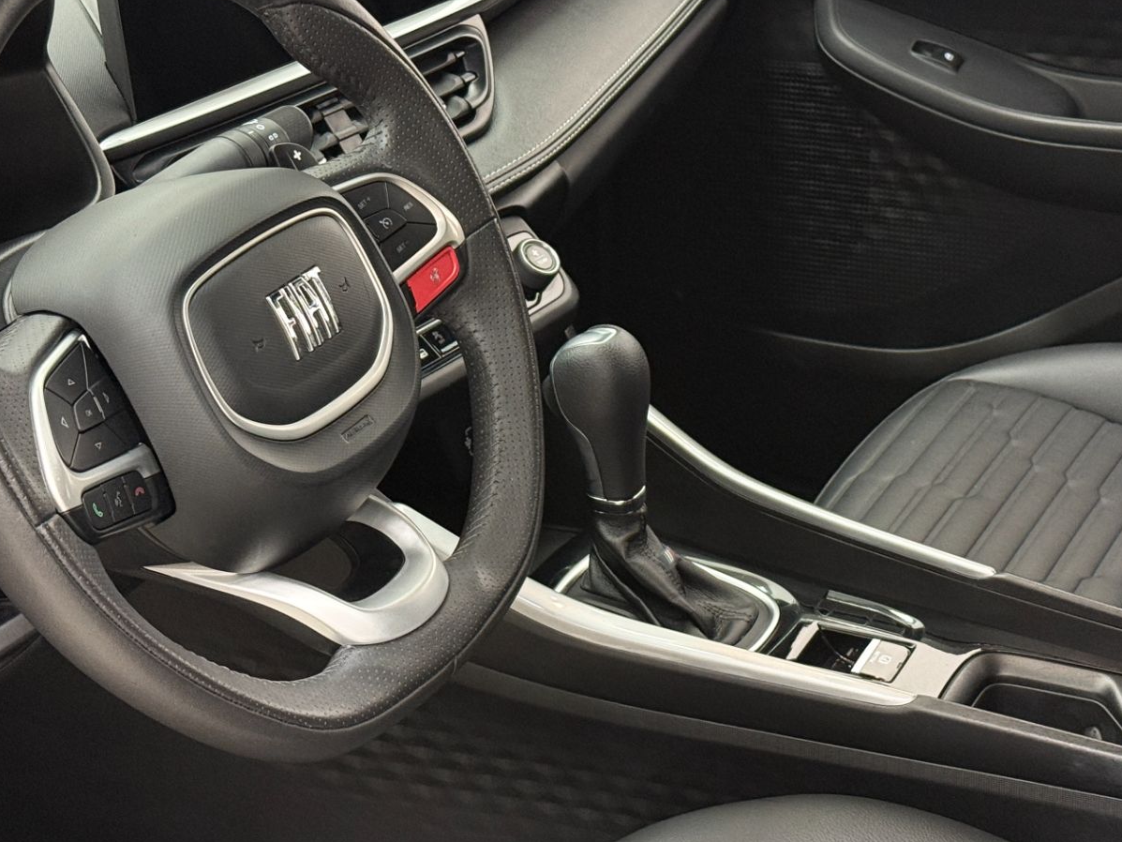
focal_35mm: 77
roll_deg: -0.1
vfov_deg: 19.1
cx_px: 700
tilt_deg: -24.4
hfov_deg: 25.3
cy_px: 367
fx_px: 2496
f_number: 1.78
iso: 250
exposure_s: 1/40
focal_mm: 6.76
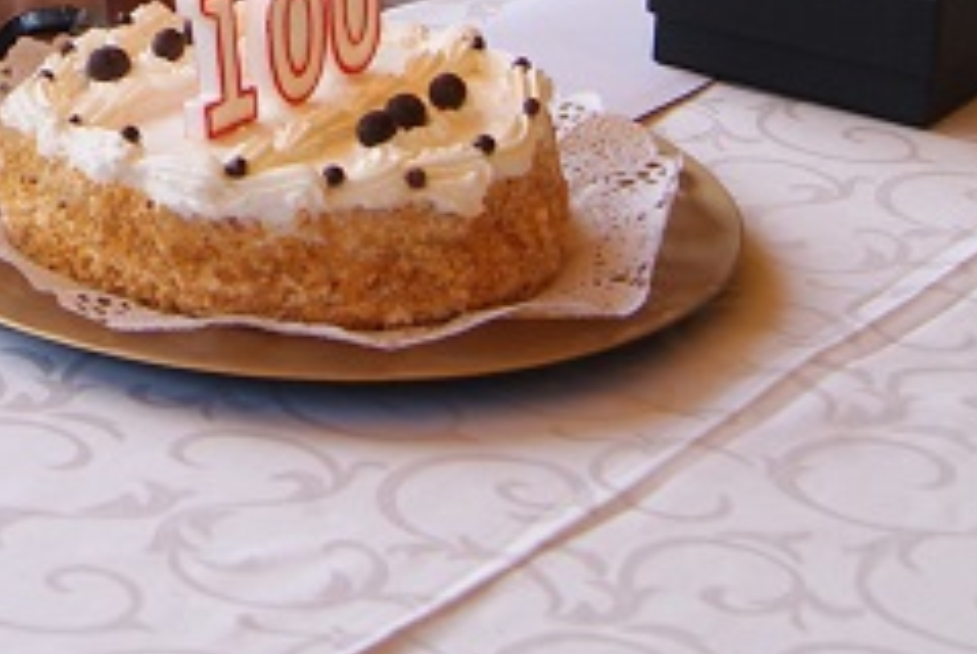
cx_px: -37
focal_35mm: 113
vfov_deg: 11.4
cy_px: -462
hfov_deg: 17.6
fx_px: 3070
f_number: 4
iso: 100
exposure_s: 1/40
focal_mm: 20
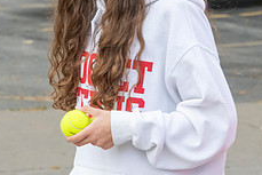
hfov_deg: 5.1
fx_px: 2957
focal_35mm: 406
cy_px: 49
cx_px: 58
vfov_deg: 3.4
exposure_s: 1/320
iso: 3200
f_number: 11
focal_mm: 160
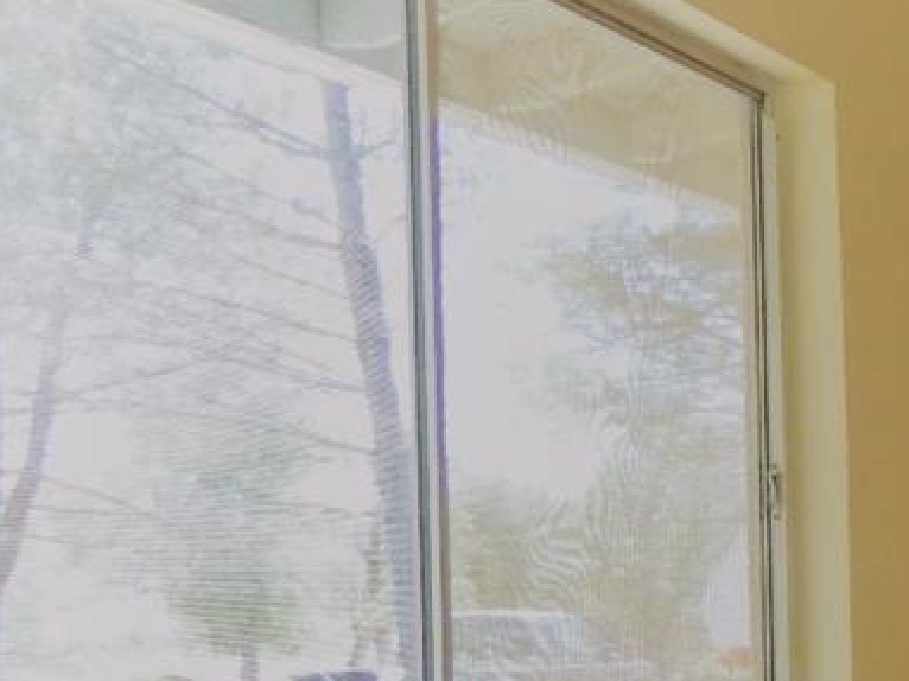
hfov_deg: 18.0
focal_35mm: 90
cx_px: 1569
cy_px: 607
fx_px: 2363
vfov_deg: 16.2
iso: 125
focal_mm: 4
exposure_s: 1/50
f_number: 3
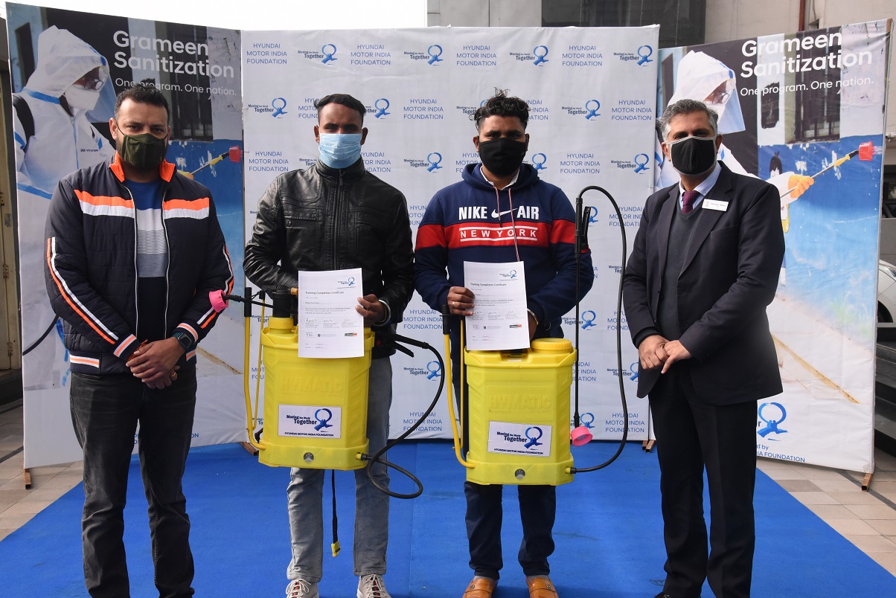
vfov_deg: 35.1
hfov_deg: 50.7
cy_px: 299
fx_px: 946
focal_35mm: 38
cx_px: 448
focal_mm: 38
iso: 3200
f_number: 11
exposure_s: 1/1250
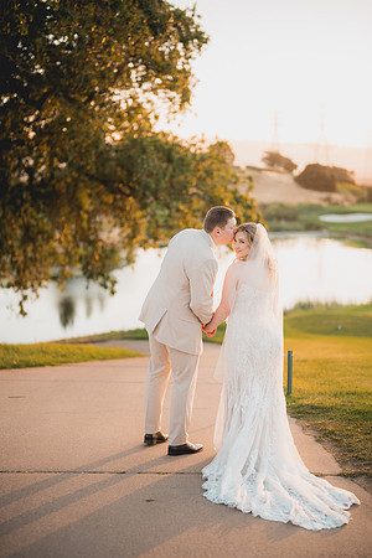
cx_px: 186
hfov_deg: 27.0
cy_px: 279
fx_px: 775
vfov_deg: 39.6
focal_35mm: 50
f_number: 1.2
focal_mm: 50
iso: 125
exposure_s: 1/400
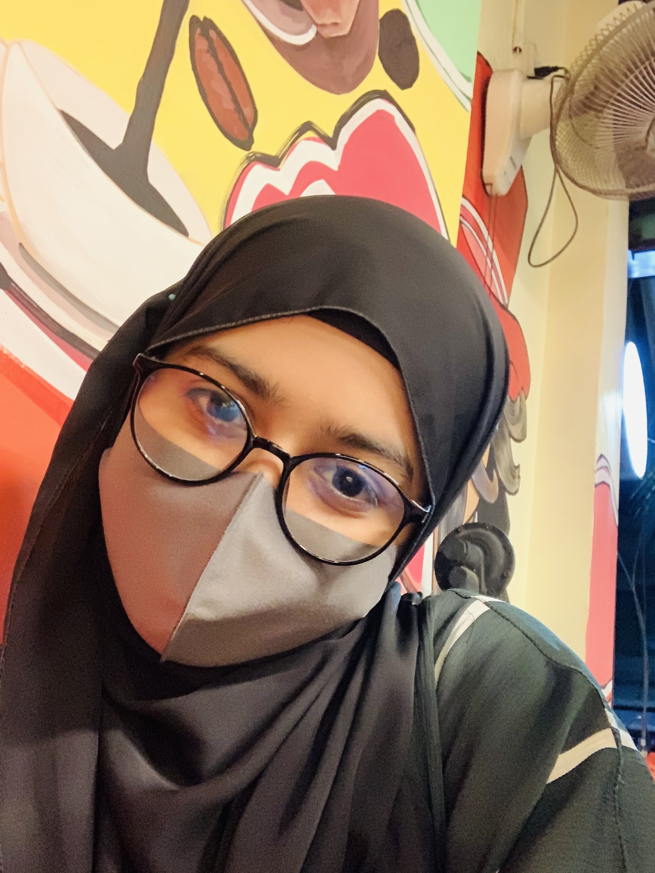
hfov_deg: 39.6
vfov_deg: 51.3
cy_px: 480
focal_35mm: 36
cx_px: 303
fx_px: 908
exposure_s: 1/16
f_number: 2.2
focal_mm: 2.87
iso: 640
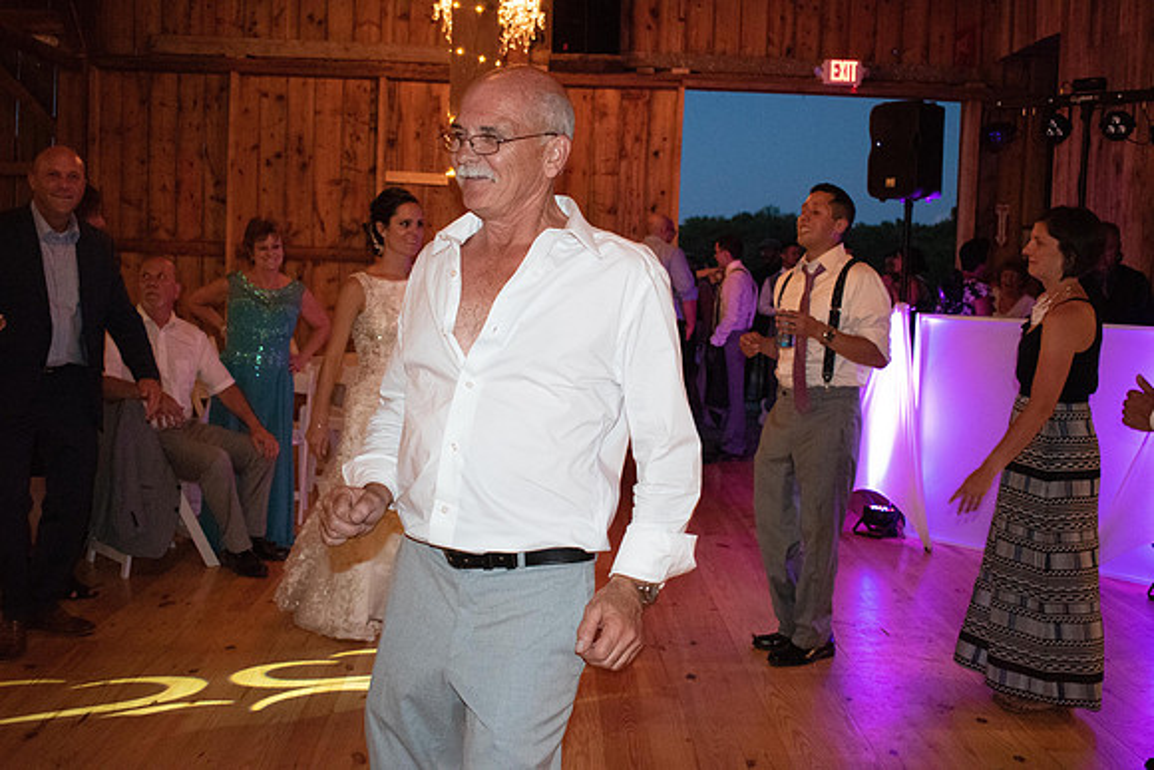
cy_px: 385
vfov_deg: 36.9
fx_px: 1154
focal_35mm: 36
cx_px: 577
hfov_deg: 53.1
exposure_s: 1/60
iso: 6400
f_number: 4
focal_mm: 24
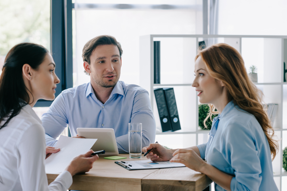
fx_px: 678
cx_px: 144
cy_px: 96
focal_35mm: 85
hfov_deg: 23.9
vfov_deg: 16.1
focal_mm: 85
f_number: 3.5
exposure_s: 1/160
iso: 320
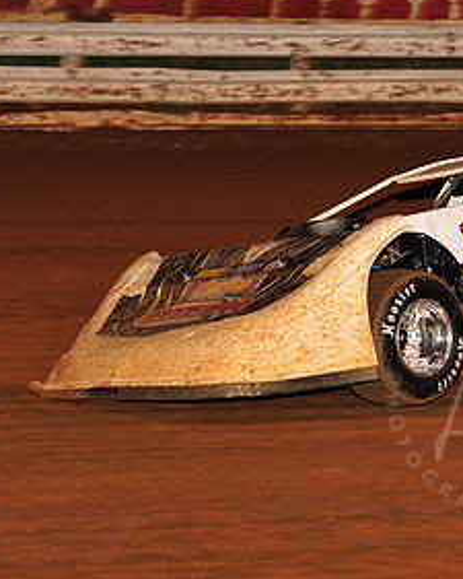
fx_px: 3715
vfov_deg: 8.9
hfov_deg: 7.1
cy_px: 202
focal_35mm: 217
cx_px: 508
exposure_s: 1/320
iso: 800
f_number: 6.3
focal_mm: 112
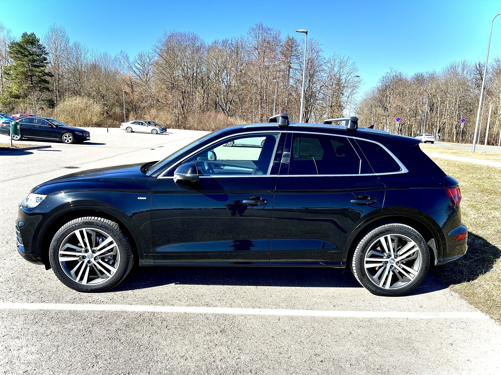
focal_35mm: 26
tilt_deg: -8.0
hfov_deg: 67.3
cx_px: 250
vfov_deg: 53.1
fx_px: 376
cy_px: 188
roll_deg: -2.9
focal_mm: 5.7
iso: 50
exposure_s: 1/2513
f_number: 1.5
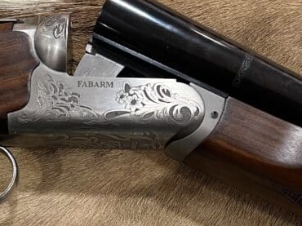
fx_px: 628
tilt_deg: -76.1
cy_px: 166
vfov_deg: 20.3
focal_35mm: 72
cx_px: 92
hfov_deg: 26.8
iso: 125
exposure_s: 1/60
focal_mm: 5.7
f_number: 1.5
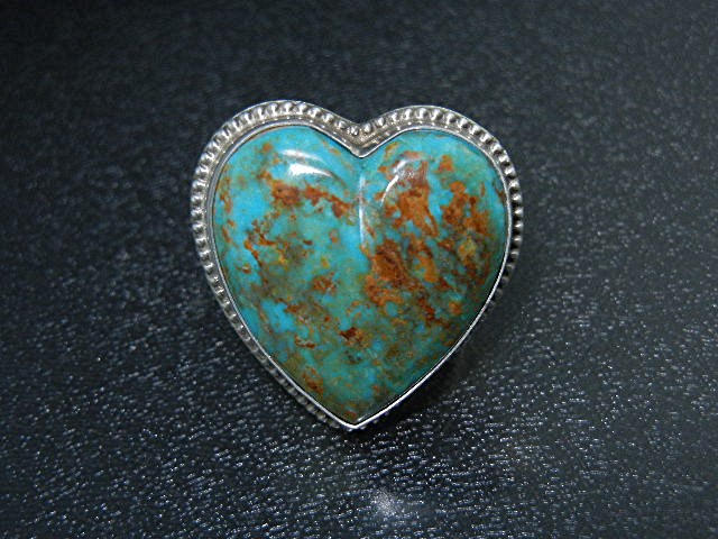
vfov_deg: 24.8
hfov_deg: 32.7
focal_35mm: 59
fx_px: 1224
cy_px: 270
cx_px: 359
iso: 402
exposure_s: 1/30
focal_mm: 10.6
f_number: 8
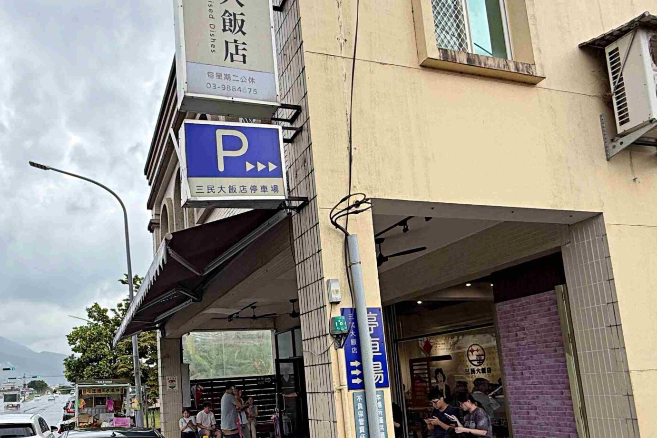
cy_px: 327
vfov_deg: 46.2
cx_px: 226
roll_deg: +3.9
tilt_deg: +7.7
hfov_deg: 65.8
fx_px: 493
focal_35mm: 27
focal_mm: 2.22
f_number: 2.2
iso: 50
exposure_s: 1/285
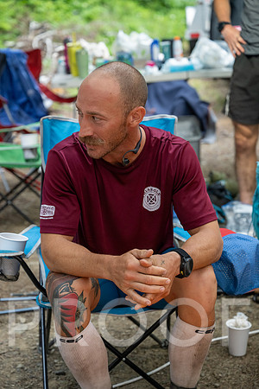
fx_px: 755
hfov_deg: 19.5
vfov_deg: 28.8
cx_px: 130
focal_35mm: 70
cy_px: 194
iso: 1250
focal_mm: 70
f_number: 4
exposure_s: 1/125
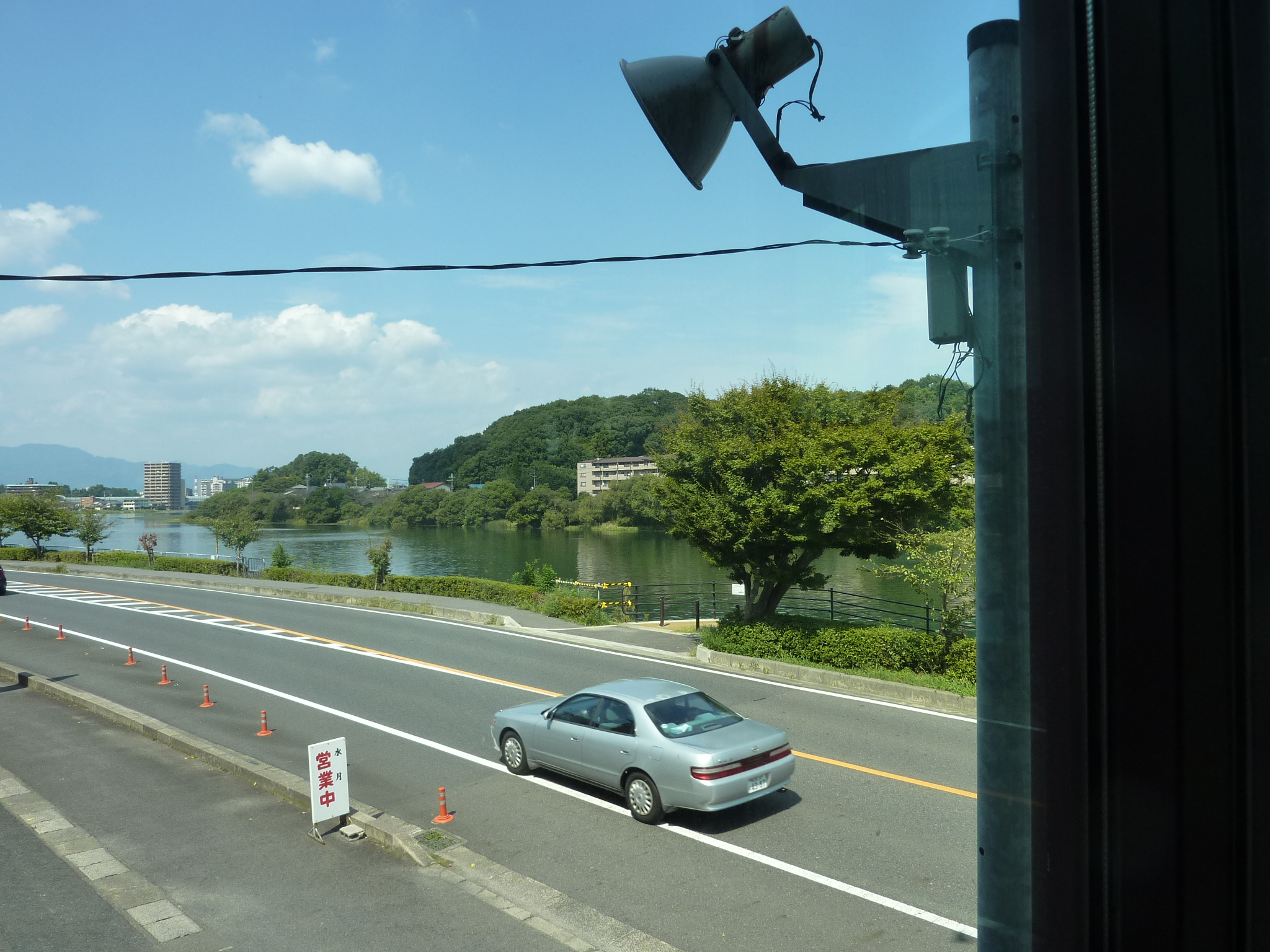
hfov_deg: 69.4
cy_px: 476
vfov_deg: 54.9
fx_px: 917
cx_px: 635
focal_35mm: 25
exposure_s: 1/400
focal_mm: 4.1
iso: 125
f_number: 4
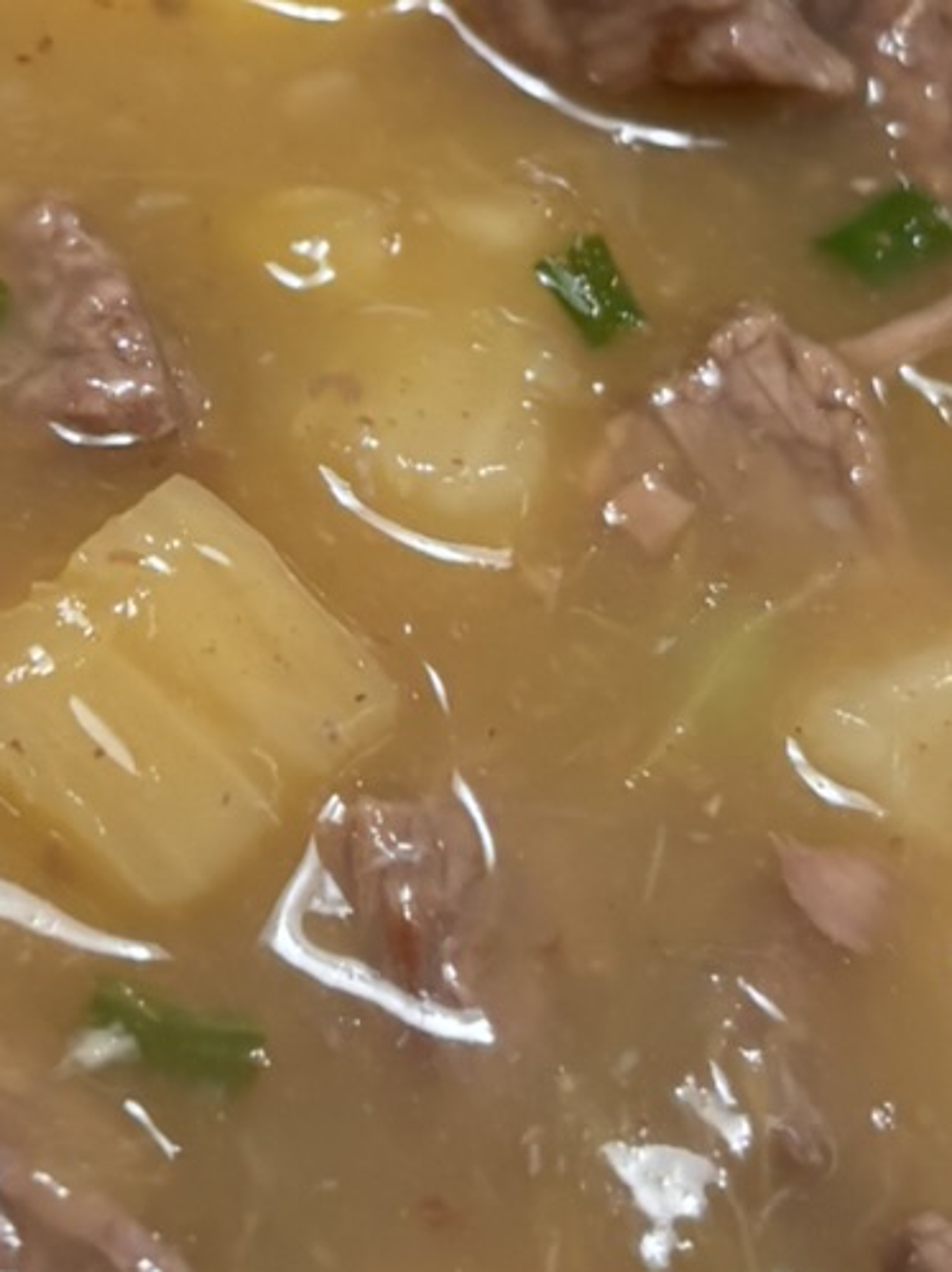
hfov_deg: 13.8
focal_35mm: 107
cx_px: 197
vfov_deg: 18.1
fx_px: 3927
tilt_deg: -50.9
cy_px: 123
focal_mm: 5.96
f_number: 1.6
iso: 200
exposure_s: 1/60
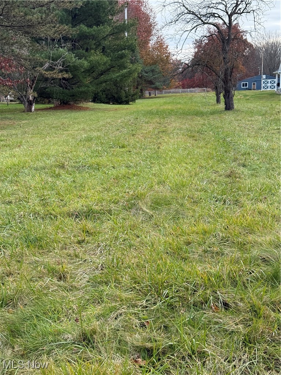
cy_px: 188
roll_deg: +1.4
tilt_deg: -9.8
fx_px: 520
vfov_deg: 39.7
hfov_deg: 30.3
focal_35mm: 48
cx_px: 140
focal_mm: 6.76
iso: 100
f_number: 1.78
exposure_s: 1/1203
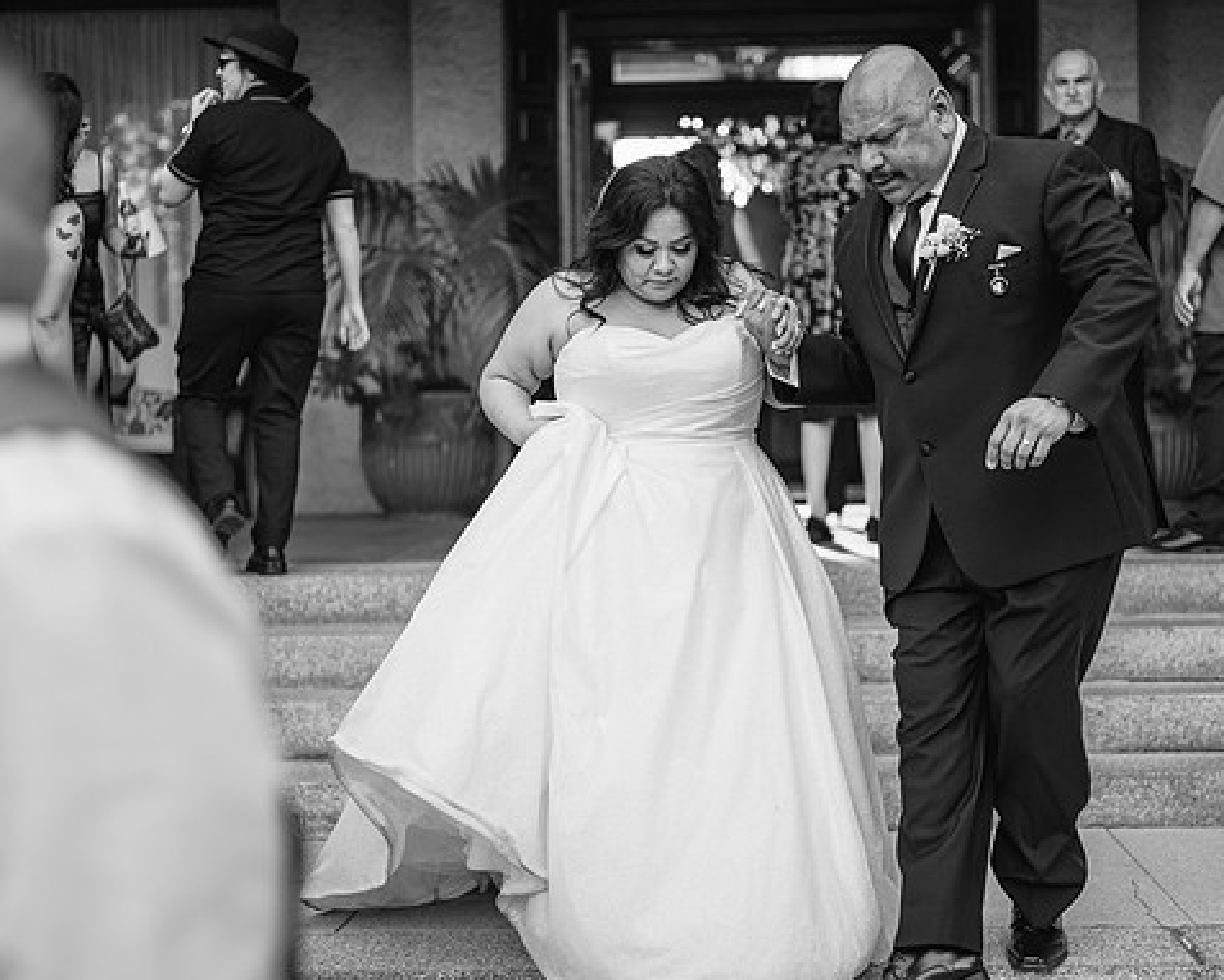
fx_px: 2066
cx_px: 654
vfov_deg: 26.7
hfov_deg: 33.0
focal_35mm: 57
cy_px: 490
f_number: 1.8
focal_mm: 50
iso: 100
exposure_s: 1/160
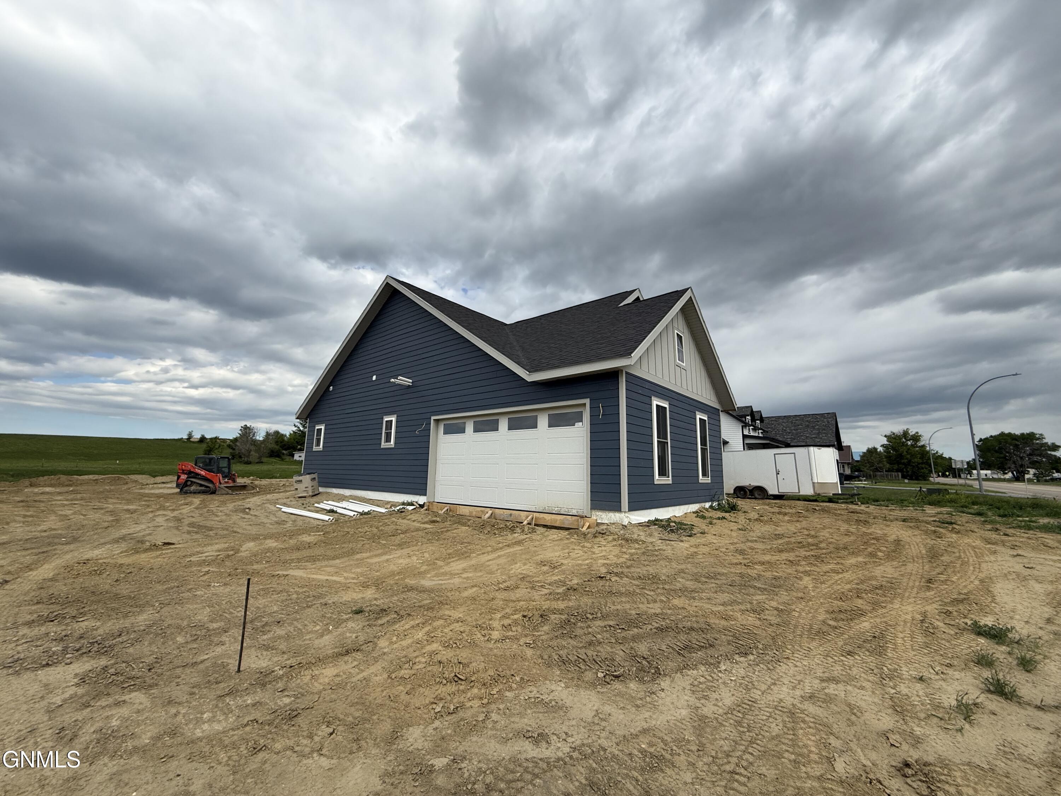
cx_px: 530
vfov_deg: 85.7
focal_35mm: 14
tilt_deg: +10.5
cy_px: 398
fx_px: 429
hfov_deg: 102.1
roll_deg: -1.4
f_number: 2.2
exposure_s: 1/1698
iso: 50
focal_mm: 2.22
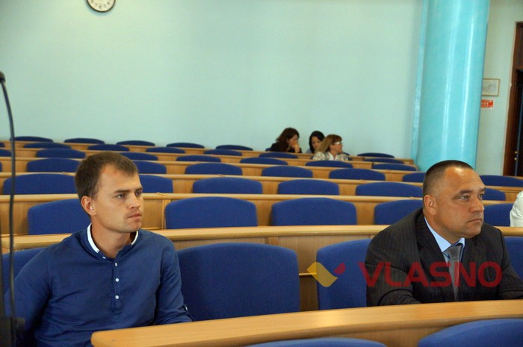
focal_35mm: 52
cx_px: 262
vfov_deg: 25.7
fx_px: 762
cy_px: 174
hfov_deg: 37.9
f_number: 4.5
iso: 2500
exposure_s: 1/160
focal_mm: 35
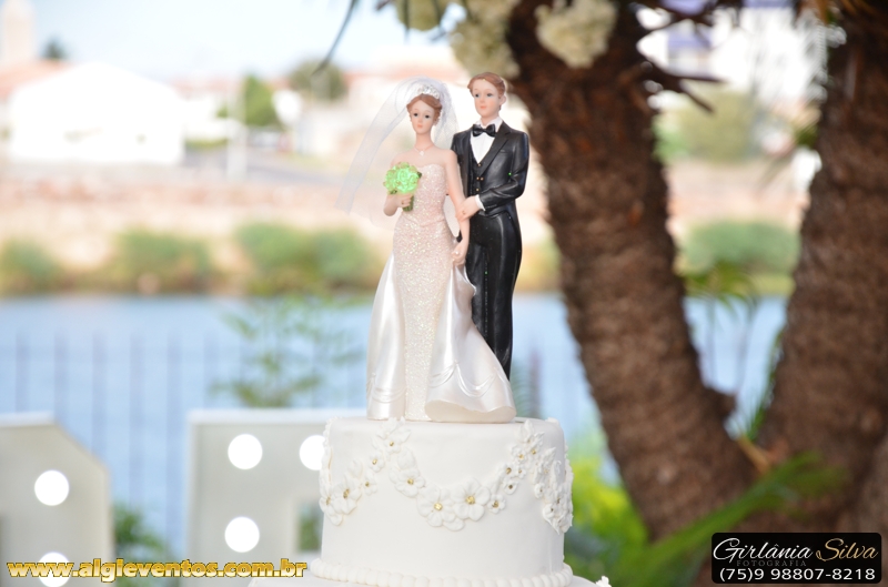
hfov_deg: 14.0
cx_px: 444
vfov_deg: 9.3
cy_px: 294
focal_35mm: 147
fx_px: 3617
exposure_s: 1/125
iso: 1000
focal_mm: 98
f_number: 6.3
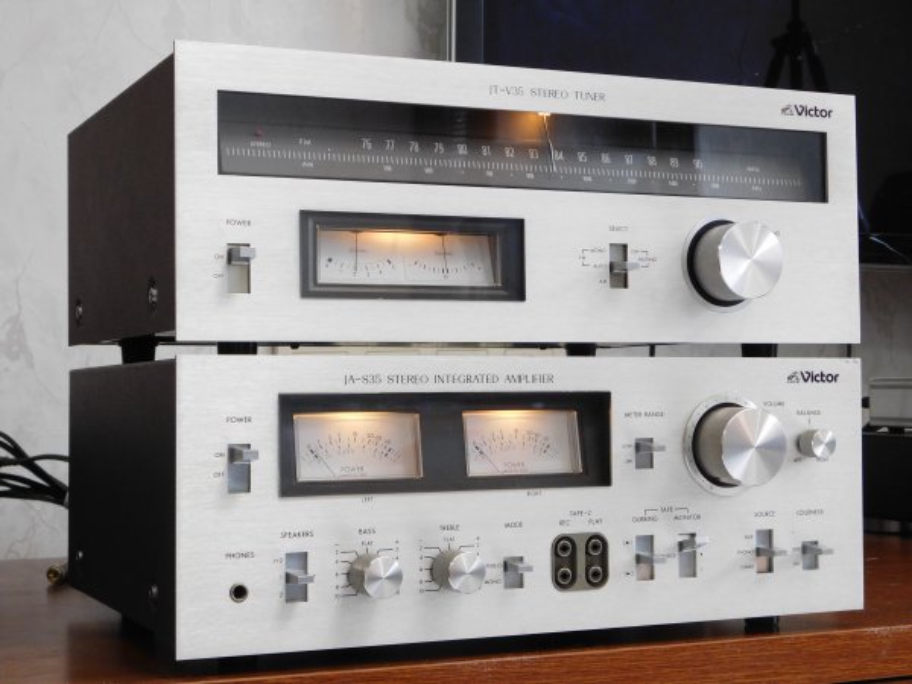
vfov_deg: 24.8
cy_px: 342
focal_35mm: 59
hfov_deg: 32.7
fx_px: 1554
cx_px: 456
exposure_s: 1/30
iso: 400
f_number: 4
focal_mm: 10.4
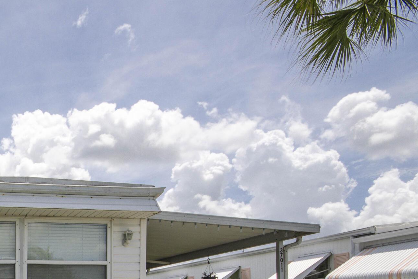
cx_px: -54
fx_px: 406
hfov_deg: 41.7
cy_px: 309
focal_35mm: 35
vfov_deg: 33.0
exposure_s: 1/640
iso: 100
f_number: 8
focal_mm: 10
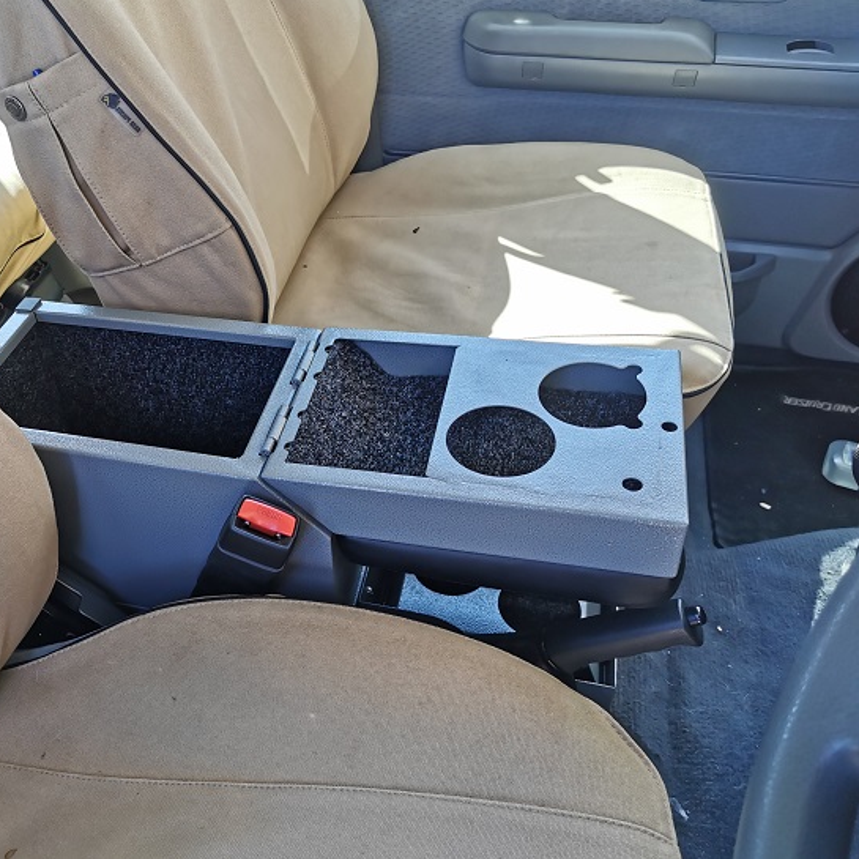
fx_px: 898
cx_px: 303
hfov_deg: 50.4
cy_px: 429
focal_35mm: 32
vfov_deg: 51.1
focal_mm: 5.56
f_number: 1.6
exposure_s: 1/99.9
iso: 50
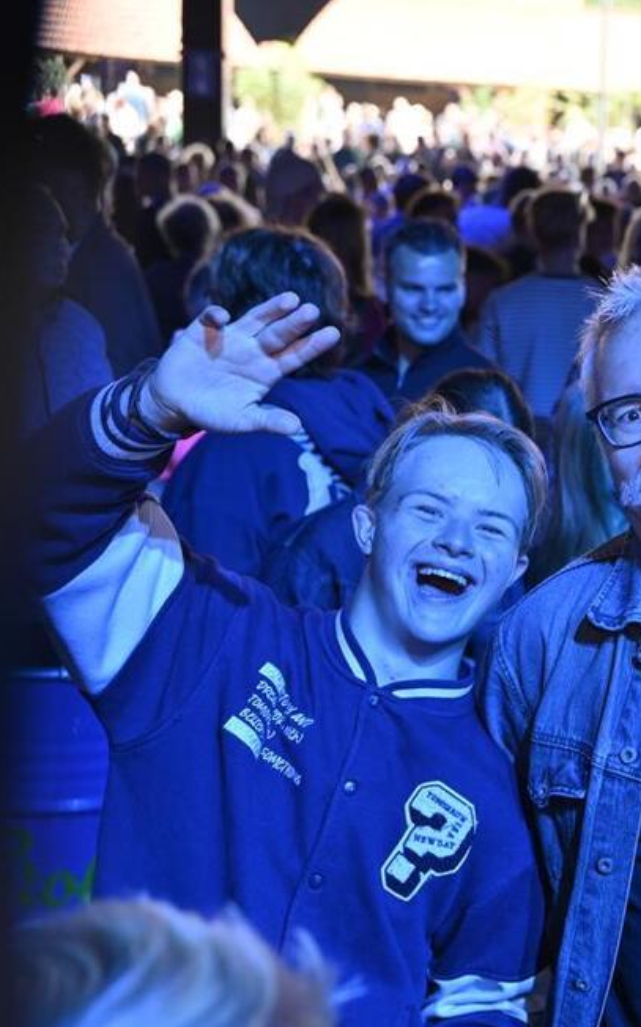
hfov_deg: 20.1
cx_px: 674
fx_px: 1734
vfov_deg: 33.0
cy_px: 517
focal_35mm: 62
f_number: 4
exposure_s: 1/60
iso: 640
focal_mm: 40
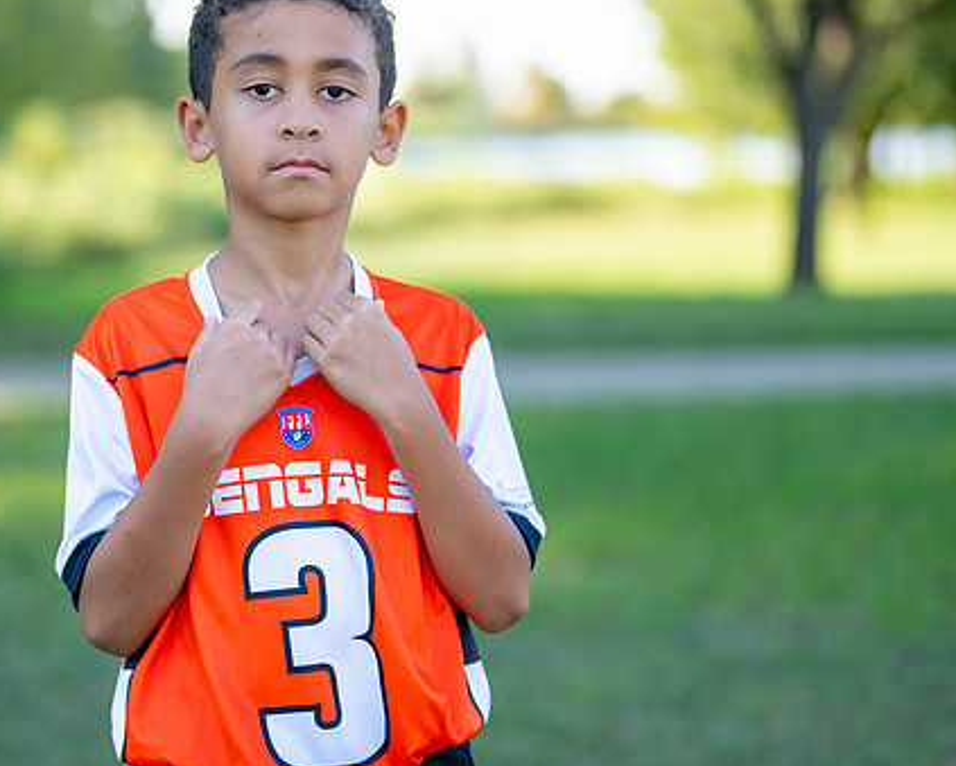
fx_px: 2435
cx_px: 320
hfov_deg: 22.1
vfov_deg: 17.9
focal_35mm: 86
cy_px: 359
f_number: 1.2
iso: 100
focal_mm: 50
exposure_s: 1/1600
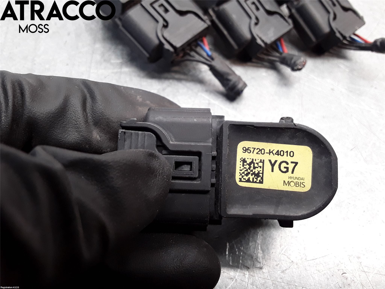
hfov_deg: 63.4
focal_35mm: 28
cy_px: 144
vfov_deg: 49.7
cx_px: 192
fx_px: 311
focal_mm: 2.91
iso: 100
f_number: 1.9
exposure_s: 1/50
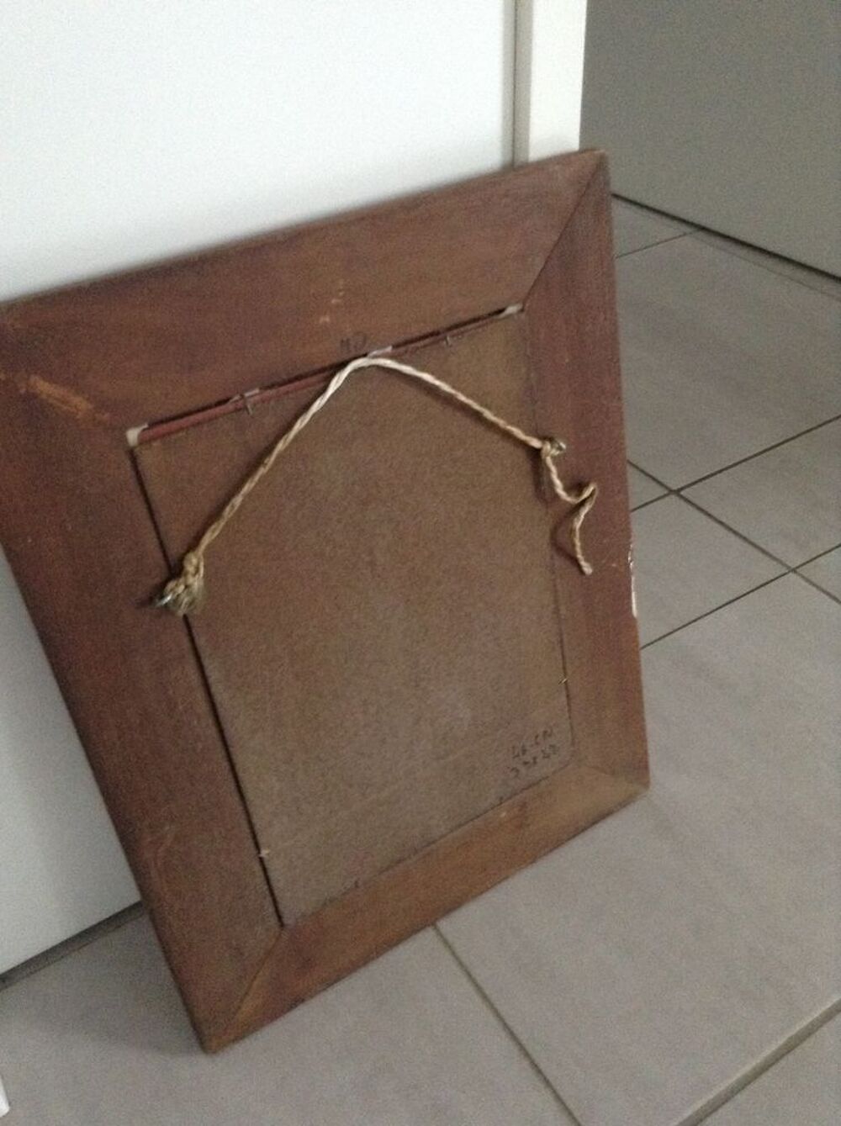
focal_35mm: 33
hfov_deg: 42.8
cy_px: 563
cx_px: 420
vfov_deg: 55.4
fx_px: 1072
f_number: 2.4
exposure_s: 1/15
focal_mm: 3.3
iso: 320
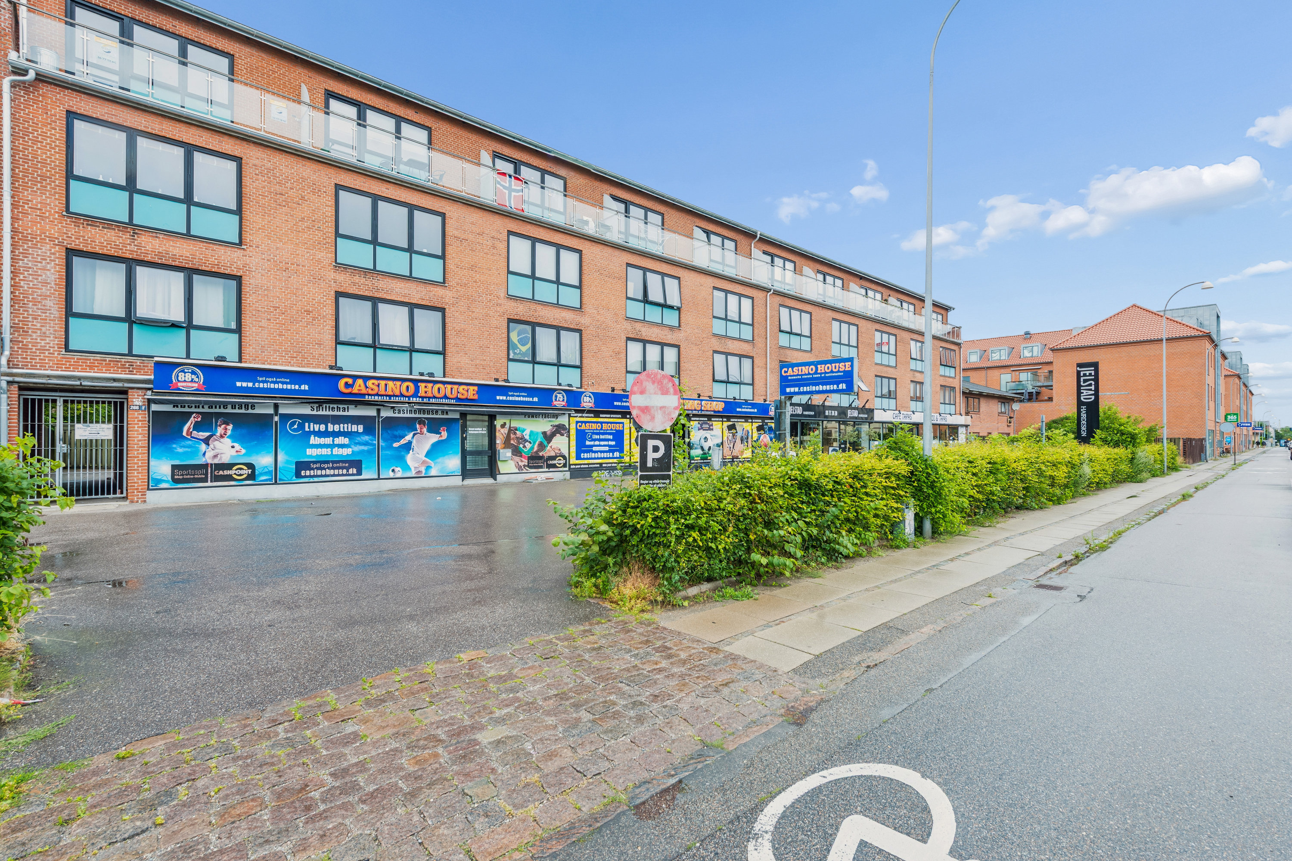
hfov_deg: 93.3
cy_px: 430
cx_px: 646
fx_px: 610
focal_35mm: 17
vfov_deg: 70.4
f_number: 10
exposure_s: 1/80
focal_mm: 17
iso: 200
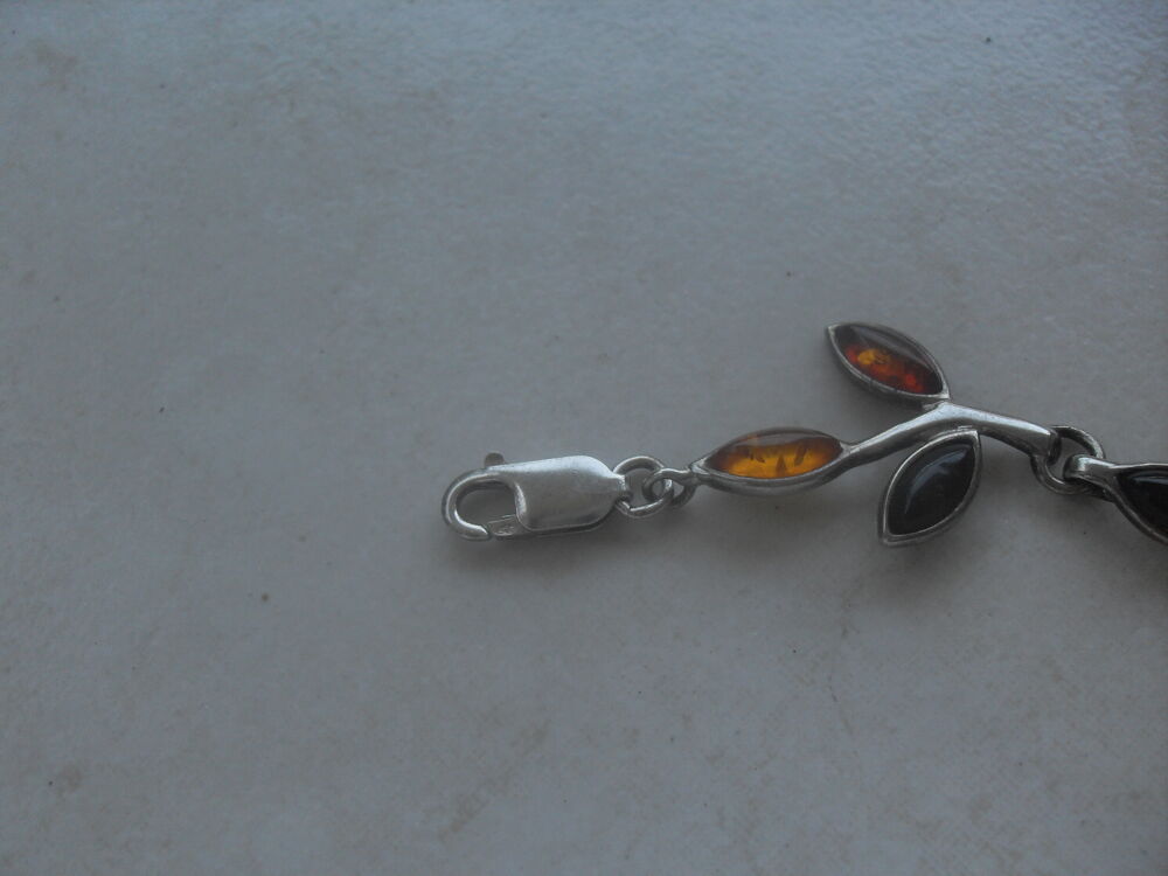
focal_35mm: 37
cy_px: 438
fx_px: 1248
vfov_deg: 38.7
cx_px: 584
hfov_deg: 50.1
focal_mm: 6.3
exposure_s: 1/125
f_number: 2.8
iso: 80
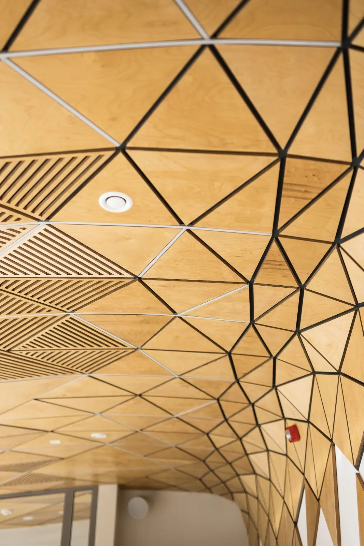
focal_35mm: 50
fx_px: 759
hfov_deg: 27.0
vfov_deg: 39.6
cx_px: 182
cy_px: 273
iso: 400
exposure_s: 1/6400
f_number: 1.8
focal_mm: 50
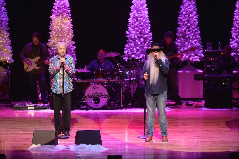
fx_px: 1129
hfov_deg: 12.1
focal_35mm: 170
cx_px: 120
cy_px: 80
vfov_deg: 8.1
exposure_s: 1/250
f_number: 2.8
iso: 1000
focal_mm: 170
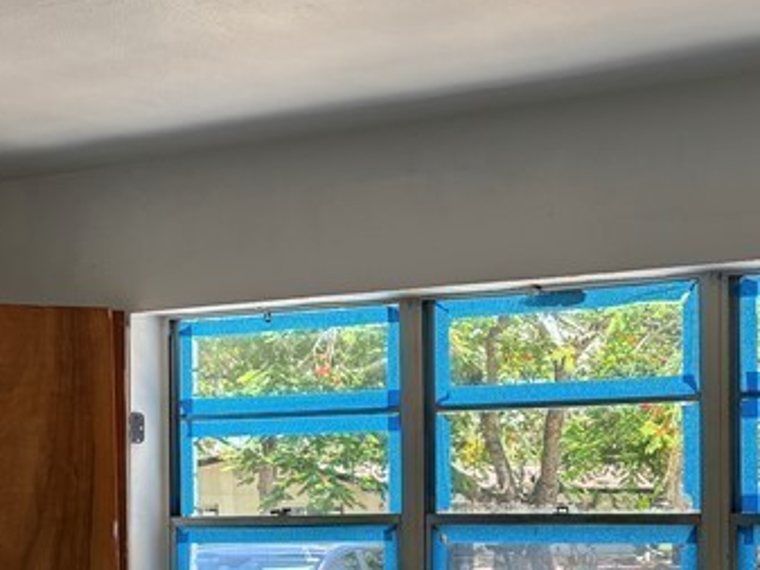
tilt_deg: -0.6
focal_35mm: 79
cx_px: 778
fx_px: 1735
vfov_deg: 18.3
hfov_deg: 23.6
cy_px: 529
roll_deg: +0.9
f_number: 1.6
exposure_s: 1/181
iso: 40
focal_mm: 5.96
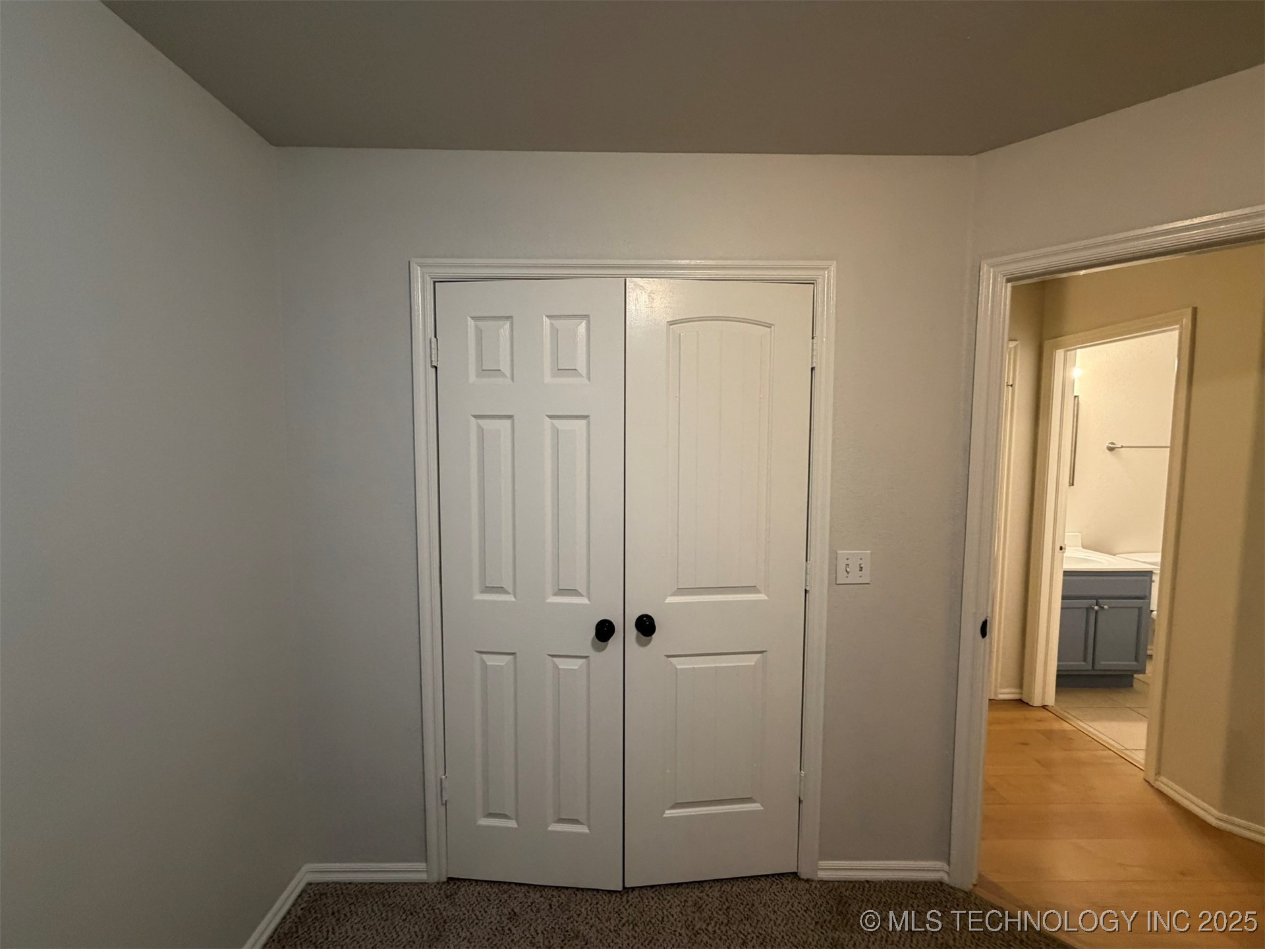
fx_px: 512
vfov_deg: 85.7
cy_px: 474
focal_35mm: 14
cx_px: 632
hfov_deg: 102.1
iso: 400
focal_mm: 2.22
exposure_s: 1/60
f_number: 2.2
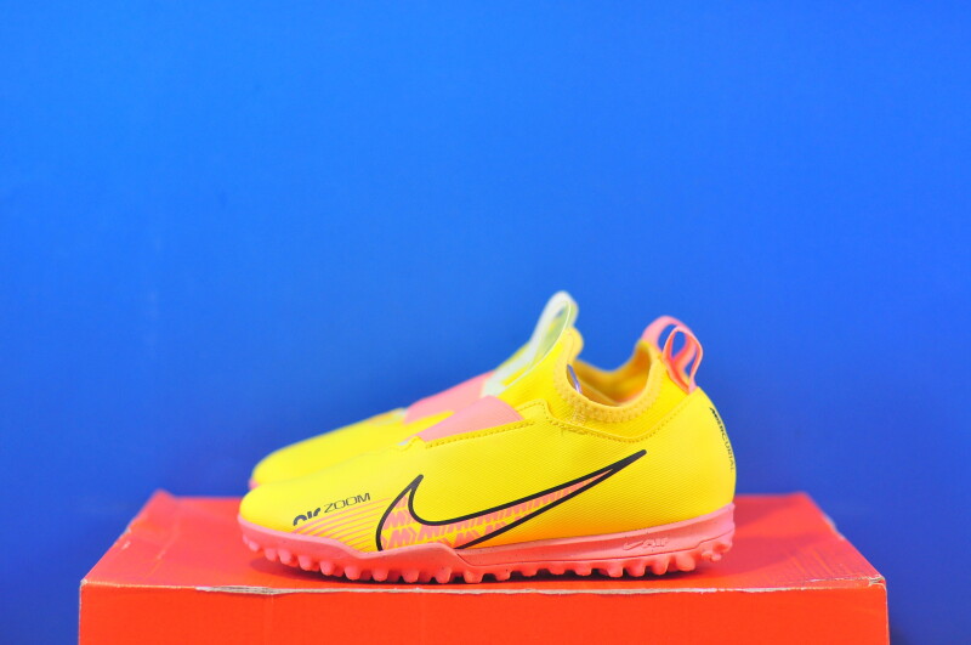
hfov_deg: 27.0
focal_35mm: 75
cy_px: 322
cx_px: 486
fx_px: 2020
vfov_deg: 18.1
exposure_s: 1/320
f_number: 2.2
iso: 250
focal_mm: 50
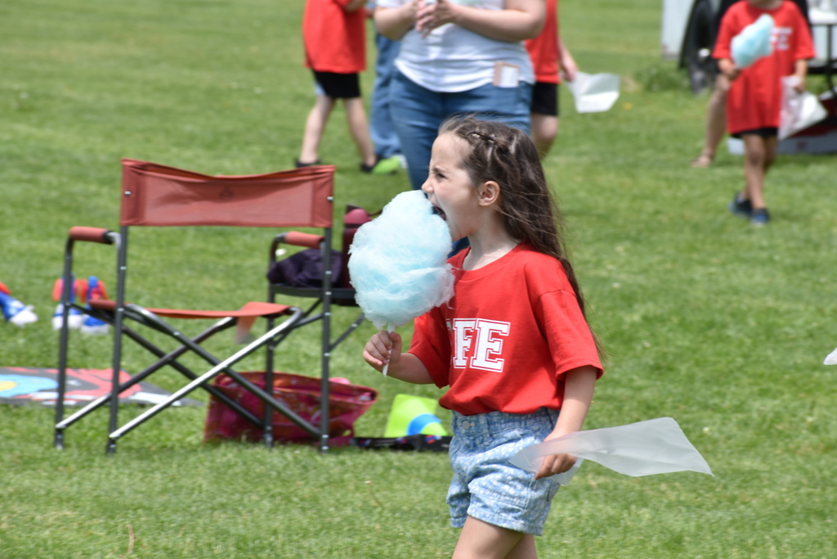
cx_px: 418
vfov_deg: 4.6
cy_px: 280
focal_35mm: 300
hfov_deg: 6.9
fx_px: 6976
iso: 100
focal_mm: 200
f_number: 11
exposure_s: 1/160
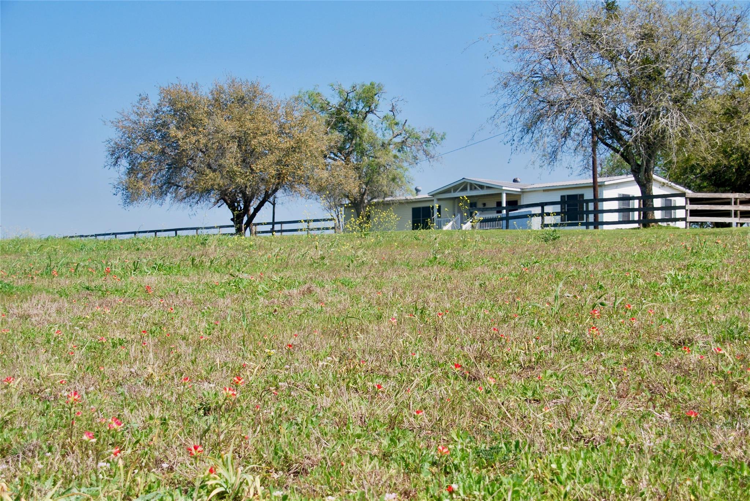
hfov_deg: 30.5
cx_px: 375
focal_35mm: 66
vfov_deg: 20.7
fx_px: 1376
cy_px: 250
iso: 100
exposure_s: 1/250
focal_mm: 44
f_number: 8
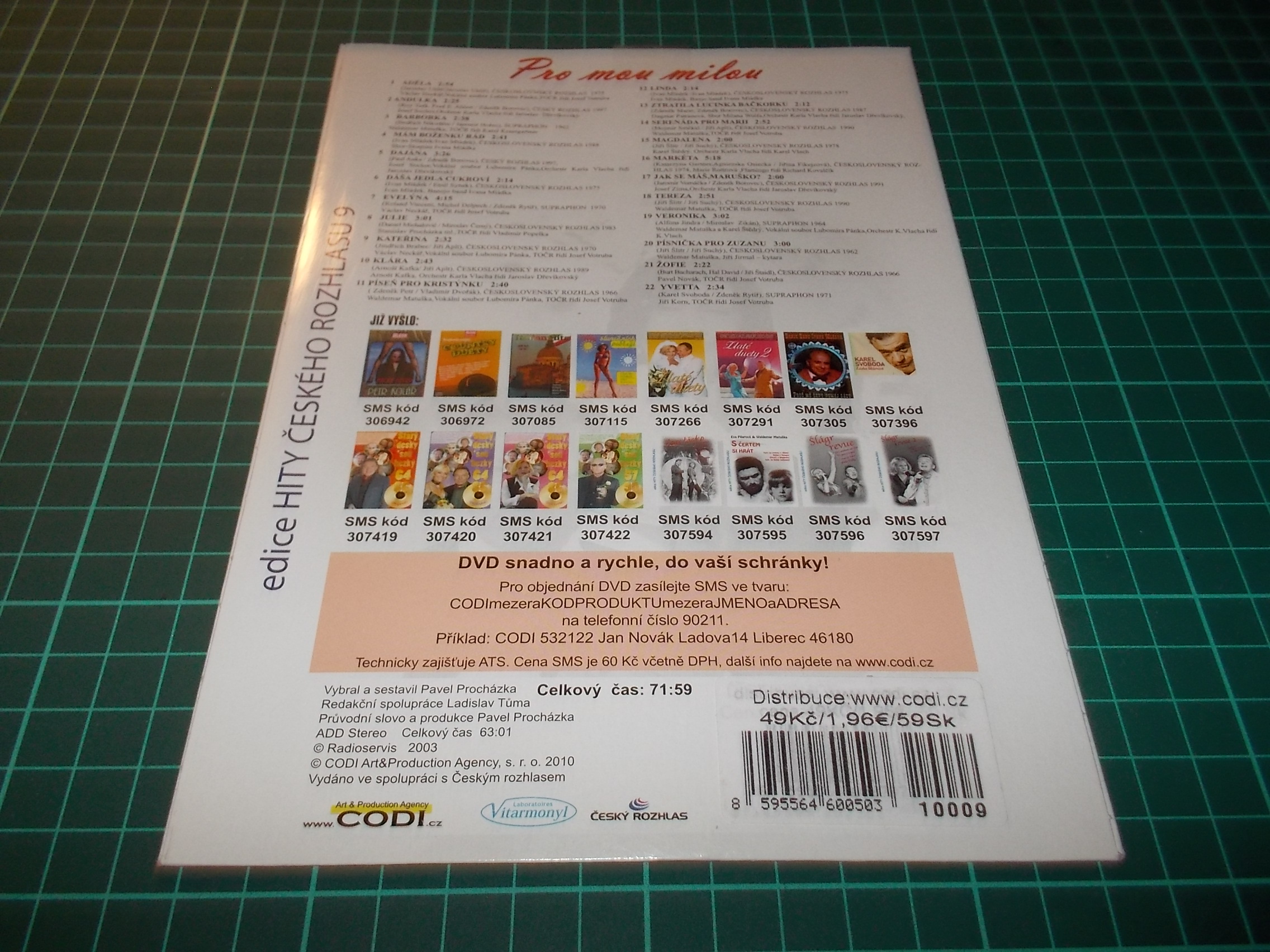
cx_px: 635
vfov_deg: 48.2
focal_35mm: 29
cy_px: 476
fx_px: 1064
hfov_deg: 61.7
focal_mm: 4.1
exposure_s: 1/30
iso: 200
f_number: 3.3
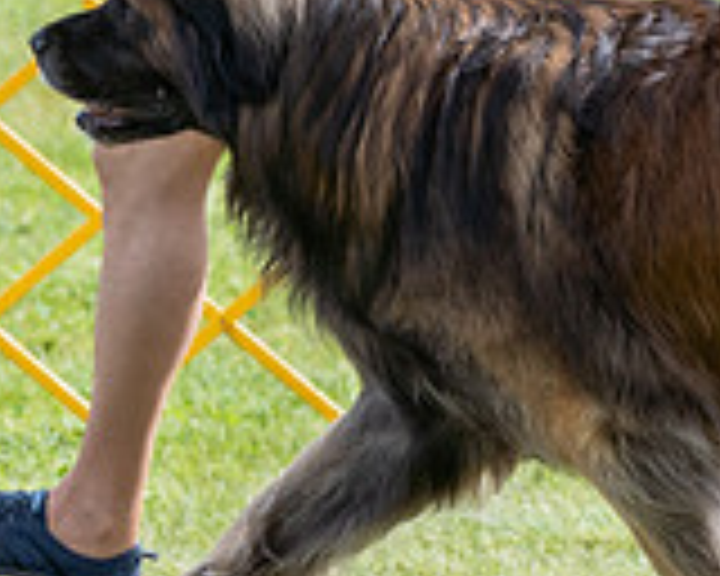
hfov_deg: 3.1
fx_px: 13148
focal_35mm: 617
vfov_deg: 2.5
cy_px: -153
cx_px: 247
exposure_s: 1/1250
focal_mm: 138
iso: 500
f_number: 5.6
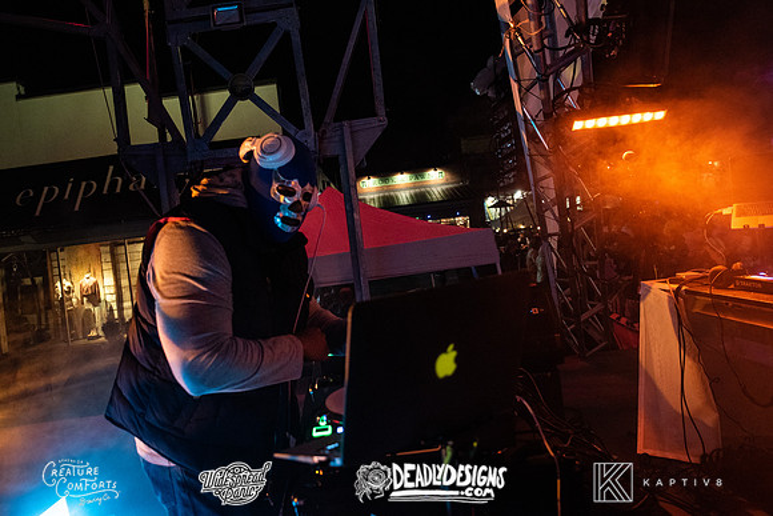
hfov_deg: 66.4
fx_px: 587
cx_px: 333
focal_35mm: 27
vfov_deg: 47.3
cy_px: 222
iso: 2000
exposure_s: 1/100
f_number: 3.5
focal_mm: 24
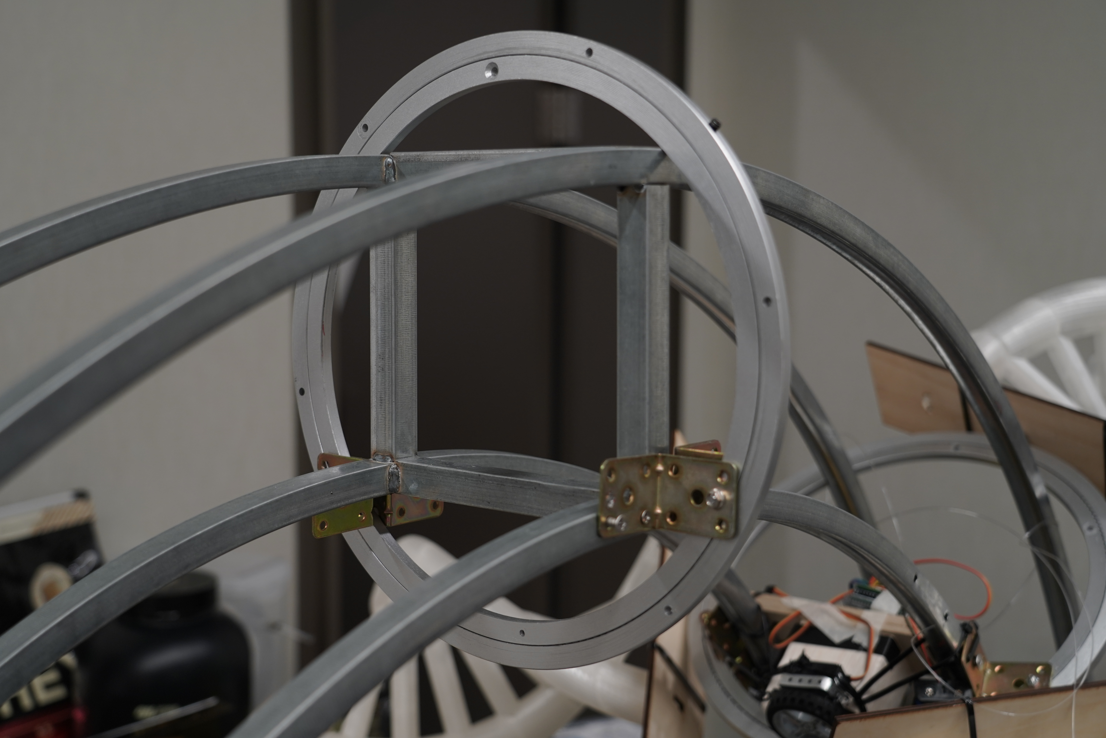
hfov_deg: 40.3
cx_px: 553
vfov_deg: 27.5
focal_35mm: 49
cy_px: 369
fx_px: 1505
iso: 500
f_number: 4.5
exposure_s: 1/80
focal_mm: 49
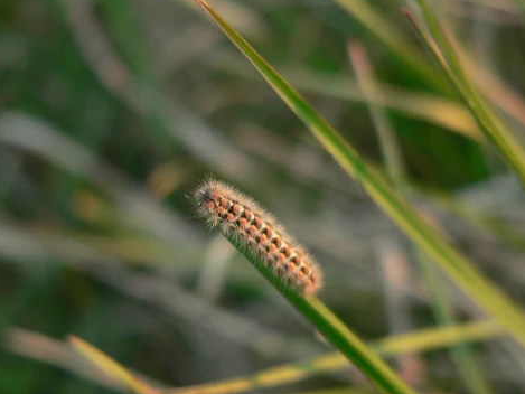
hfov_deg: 18.7
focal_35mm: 105
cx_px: 227
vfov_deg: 14.1
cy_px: 253
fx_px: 1593
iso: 100
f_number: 2.8
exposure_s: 1/60
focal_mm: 12.8
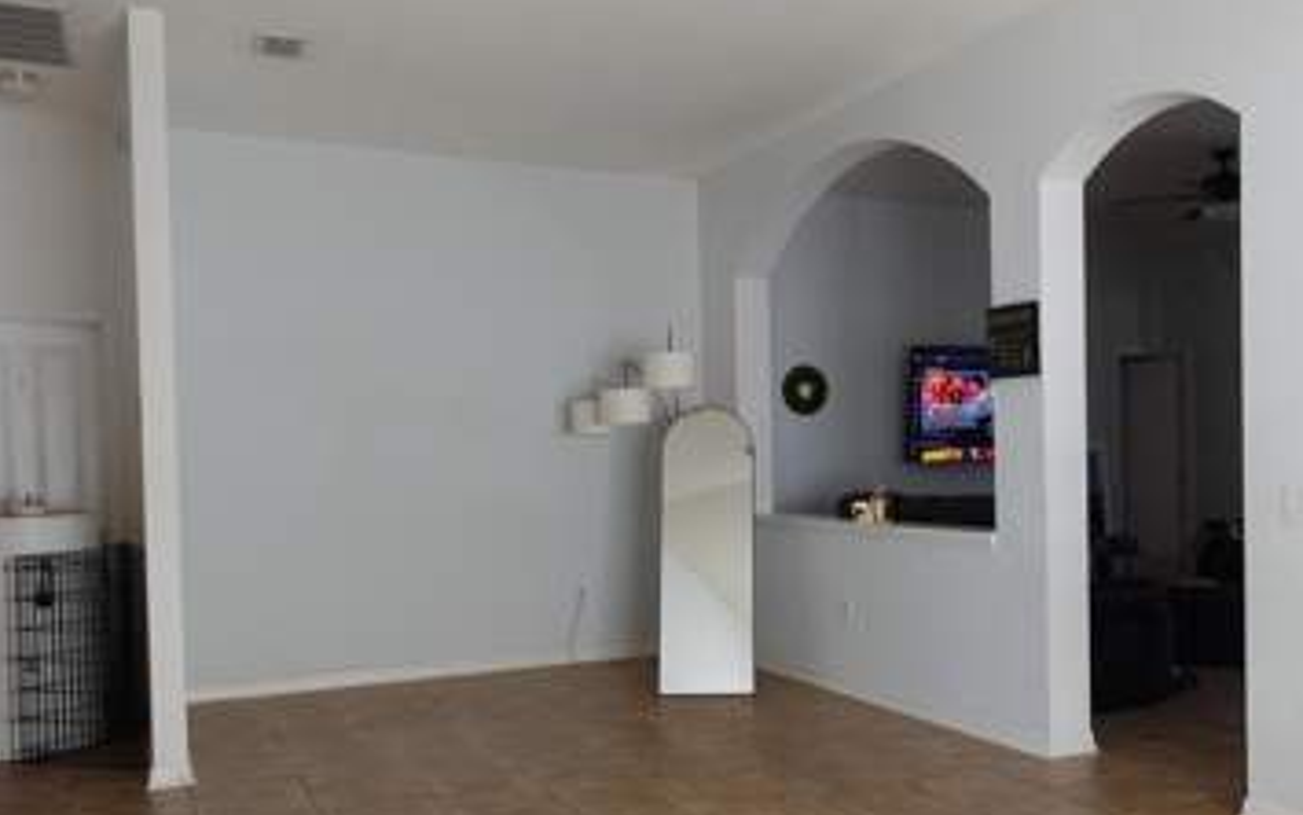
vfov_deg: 38.2
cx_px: 785
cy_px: 483
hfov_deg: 57.7
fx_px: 1172
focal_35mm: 33
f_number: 2.8
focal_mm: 9.4
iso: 125
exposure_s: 1/30
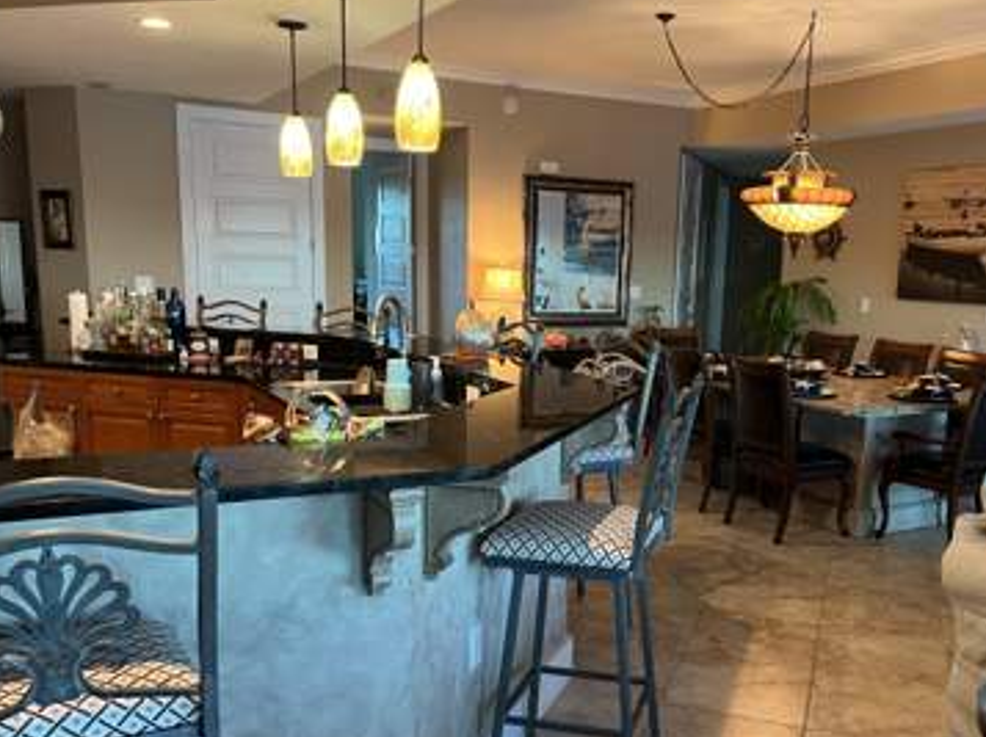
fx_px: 996
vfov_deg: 40.4
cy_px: 451
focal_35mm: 35
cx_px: 588
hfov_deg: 52.3
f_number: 1.6
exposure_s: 1/60
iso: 320
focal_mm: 5.1
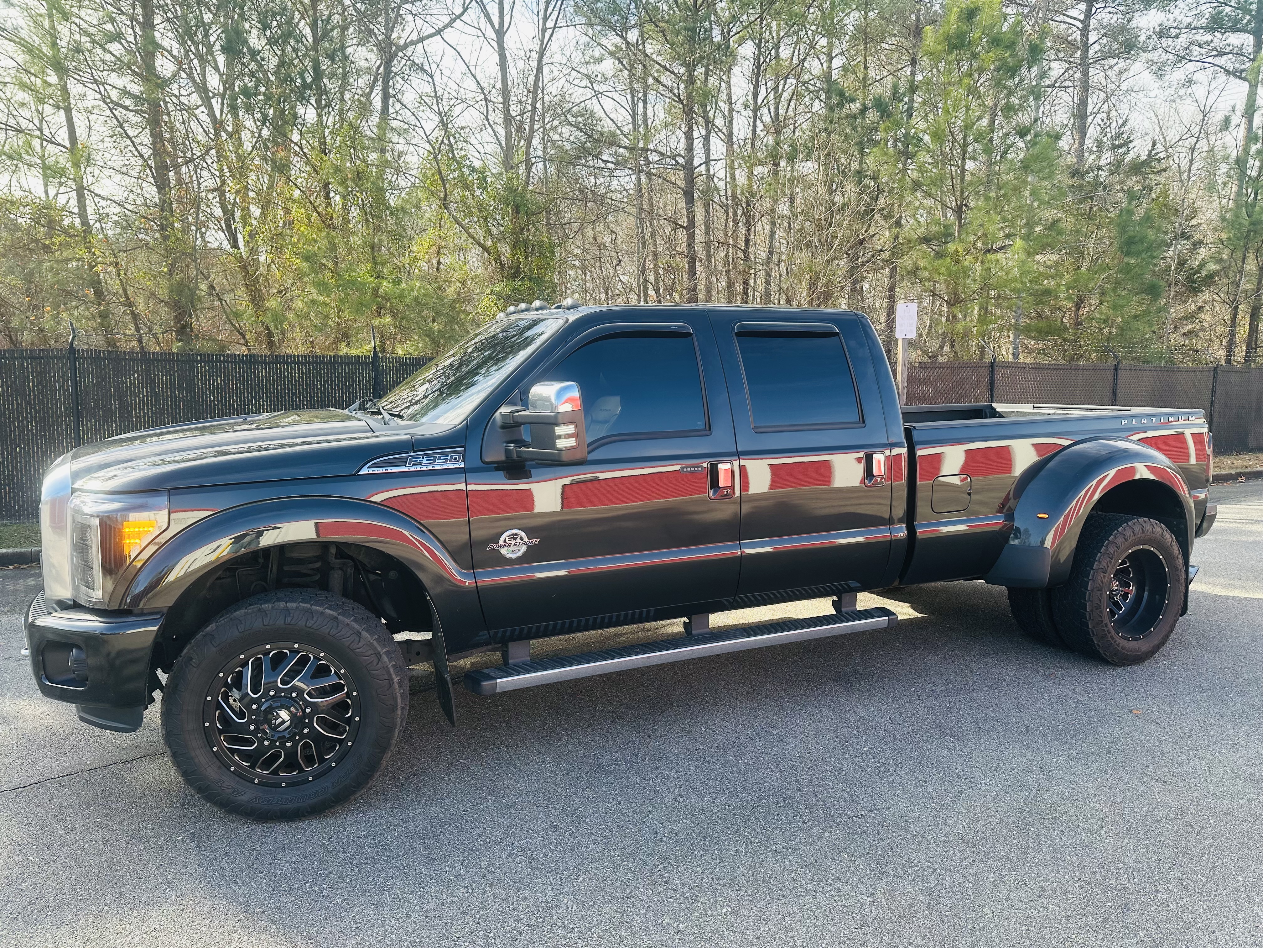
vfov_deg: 56.8
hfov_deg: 71.6
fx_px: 876
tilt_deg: -6.9
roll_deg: -0.2
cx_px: 632
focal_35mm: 24
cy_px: 474
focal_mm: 6.86
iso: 80
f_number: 1.78
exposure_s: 1/785
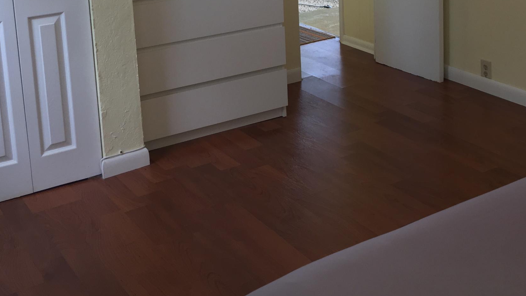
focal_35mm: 57
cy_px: -18
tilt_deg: -10.0
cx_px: 362
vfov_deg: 20.2
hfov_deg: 36.1
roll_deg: +1.9
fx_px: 795
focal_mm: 4.15
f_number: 2.2
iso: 40
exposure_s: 1/120
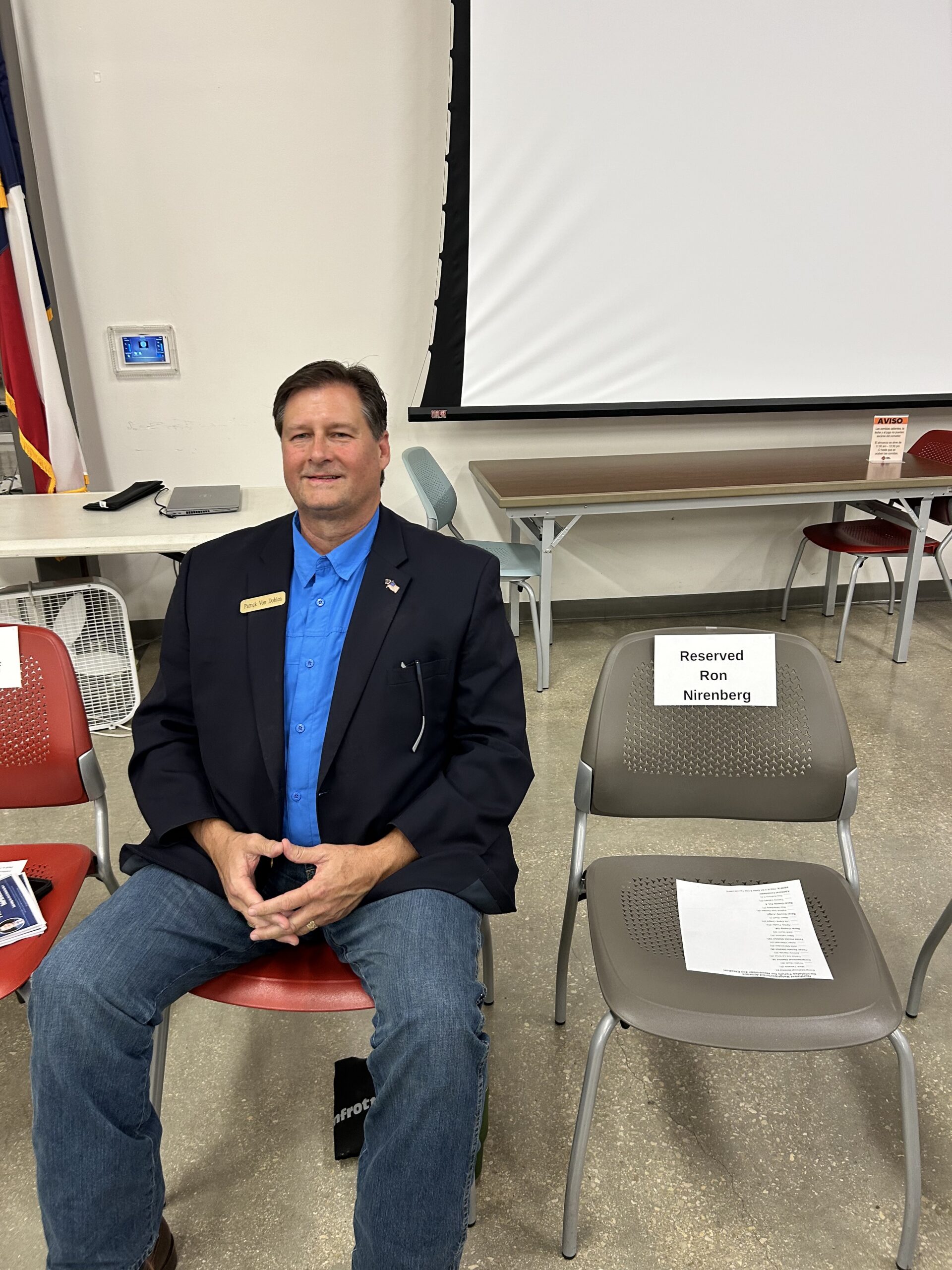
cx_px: 476
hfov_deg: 53.1
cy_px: 635
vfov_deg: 67.3
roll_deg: -0.2
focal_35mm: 26
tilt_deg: -20.2
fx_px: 953
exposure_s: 1/69
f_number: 1.5
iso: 125
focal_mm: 5.7
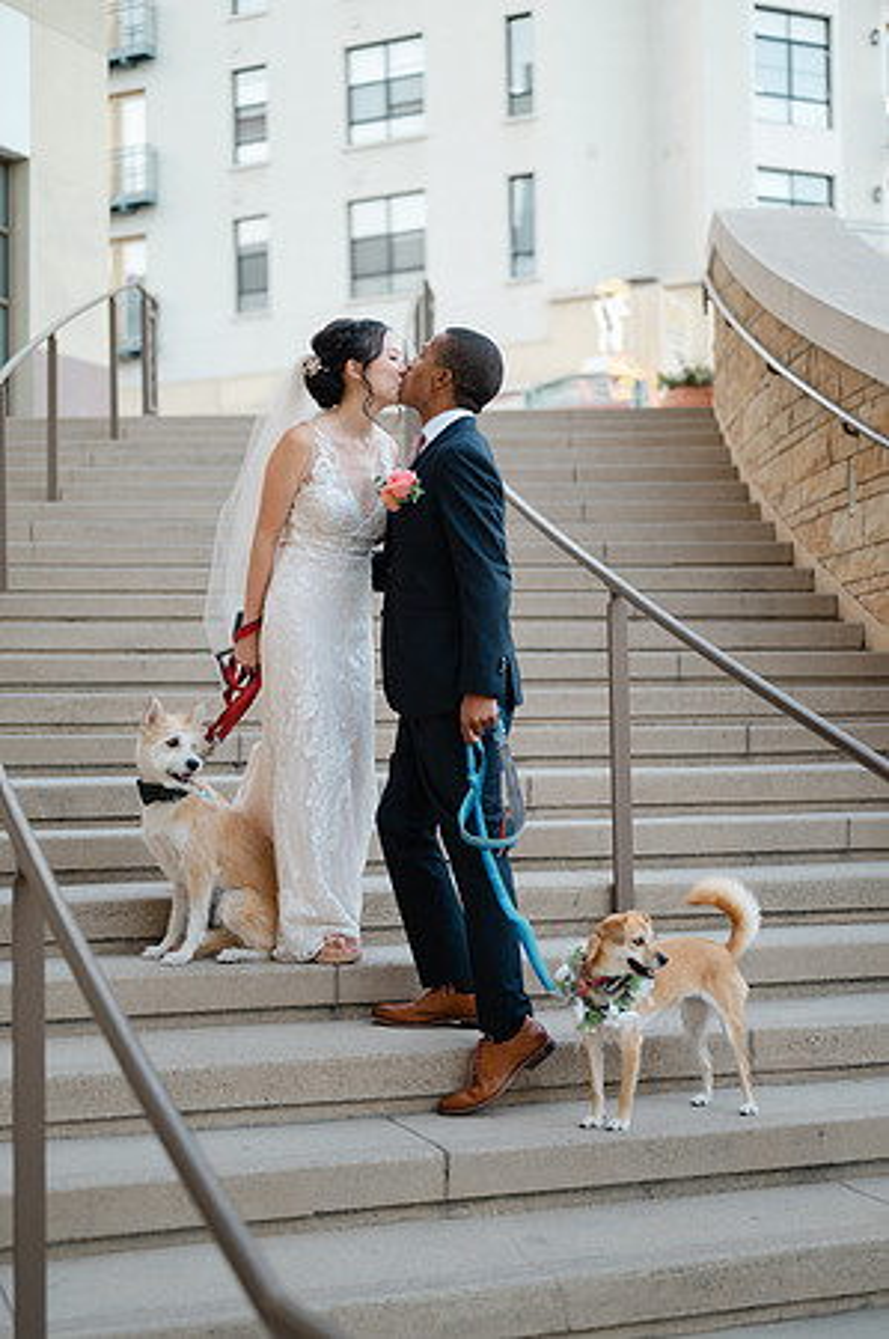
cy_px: 670
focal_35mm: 50
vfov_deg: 39.6
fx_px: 1856
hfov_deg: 26.9
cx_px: 444
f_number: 2
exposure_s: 1/320
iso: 160
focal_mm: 50
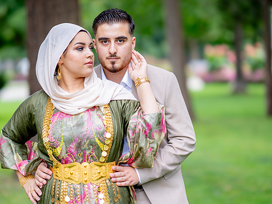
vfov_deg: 14.1
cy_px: 96
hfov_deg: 18.7
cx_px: 116
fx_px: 825
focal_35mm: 105
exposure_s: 1/1000
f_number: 1.4
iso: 100
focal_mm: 85
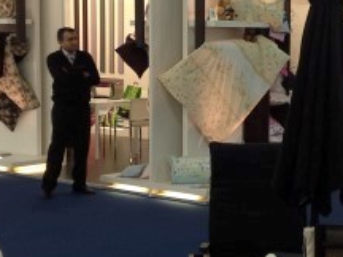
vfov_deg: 14.2
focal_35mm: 104
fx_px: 1031
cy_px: 125
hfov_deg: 18.8
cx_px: 263
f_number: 2.4
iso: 80
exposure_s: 1/30
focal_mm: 4.28
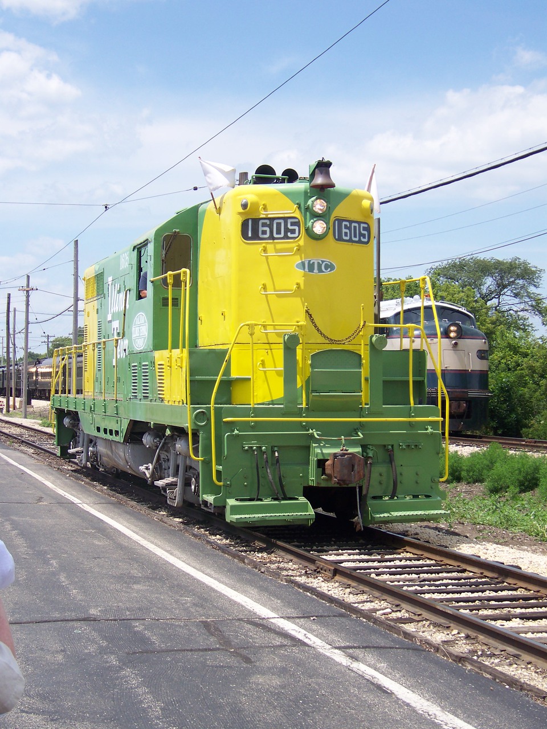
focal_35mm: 70
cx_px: 274
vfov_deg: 27.8
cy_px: 364
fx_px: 1475
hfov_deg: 21.0
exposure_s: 1/640
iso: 64
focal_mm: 11.7
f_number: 3.2
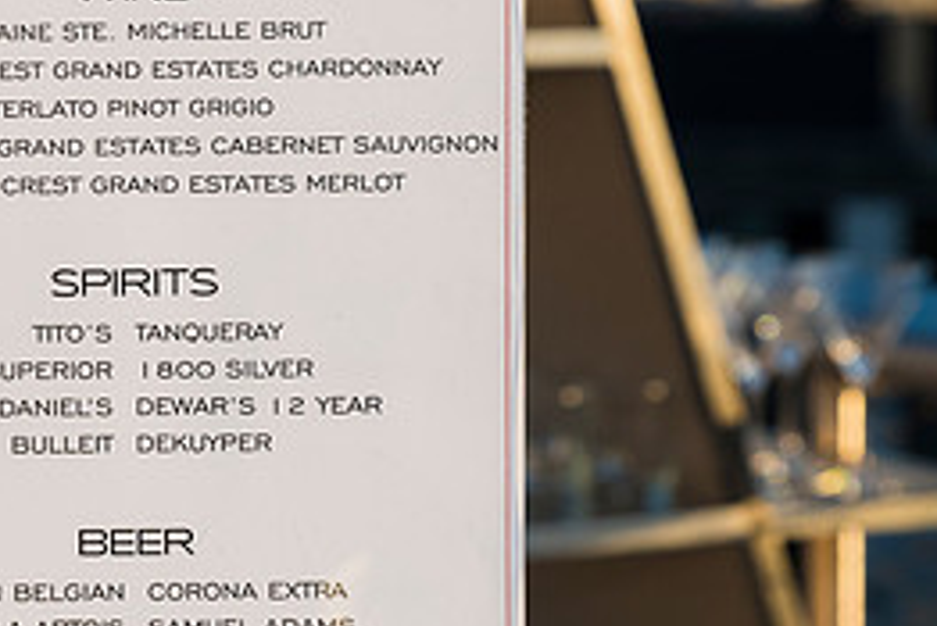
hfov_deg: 14.8
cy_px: 173
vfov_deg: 10.0
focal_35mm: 137
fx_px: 3568
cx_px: 104
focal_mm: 62
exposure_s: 1/1000
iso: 400
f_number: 5.6
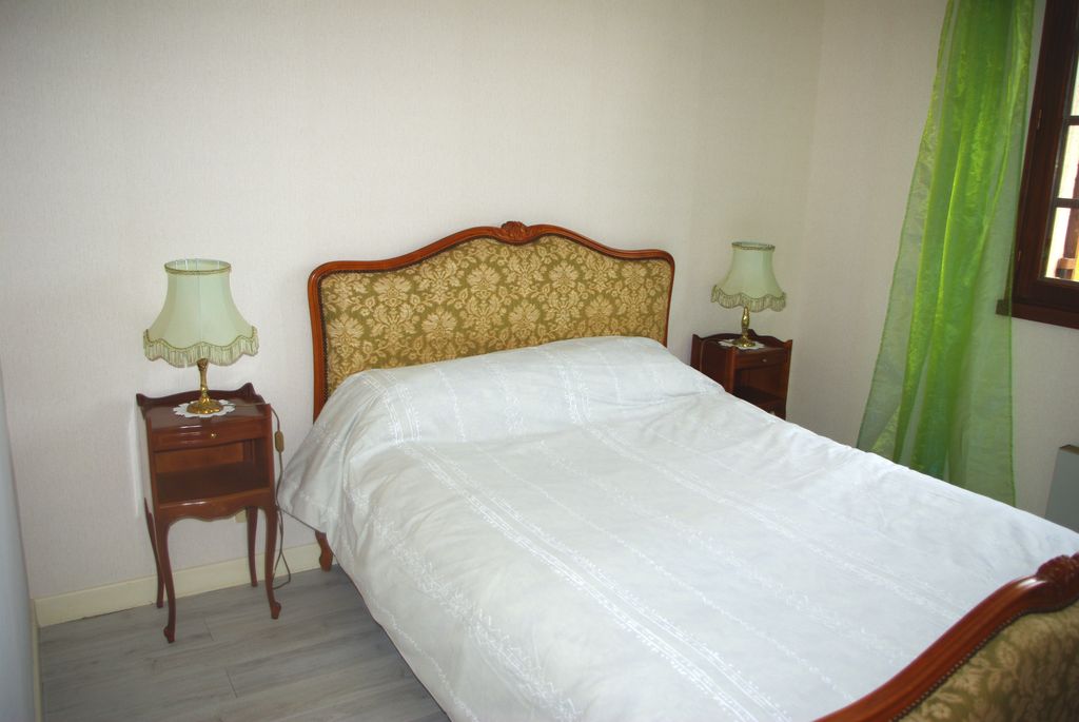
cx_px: 540
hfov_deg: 67.3
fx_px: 810
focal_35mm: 27
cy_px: 361
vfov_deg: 48.0
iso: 100
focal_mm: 18
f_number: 3.5
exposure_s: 1/30
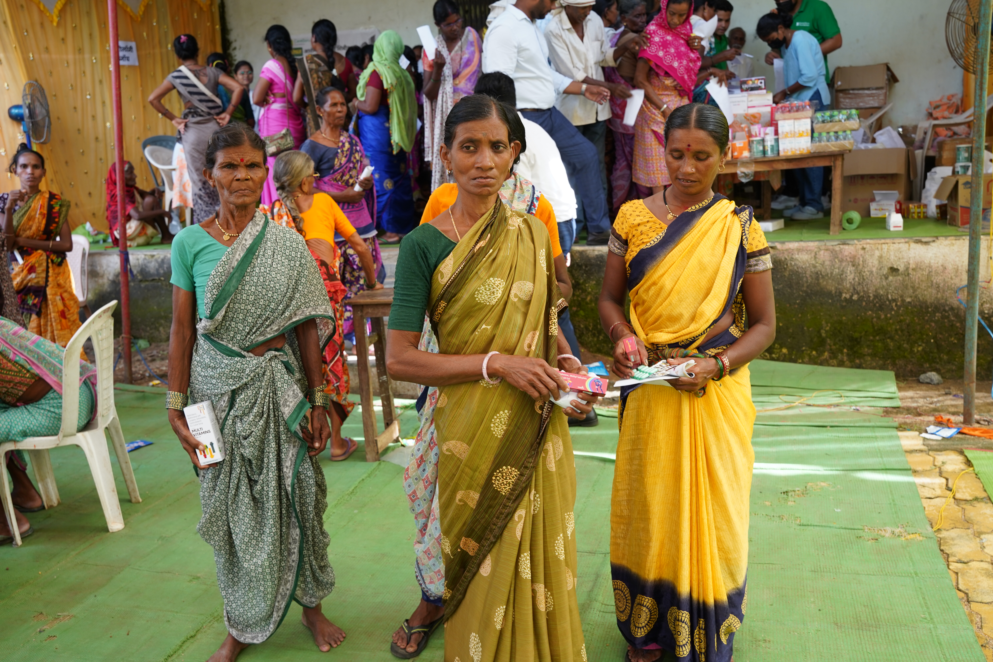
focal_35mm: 33
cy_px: 331
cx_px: 496
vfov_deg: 40.2
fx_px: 905
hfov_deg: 57.5
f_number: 5.6
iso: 400
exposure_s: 1/125
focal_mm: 32.8
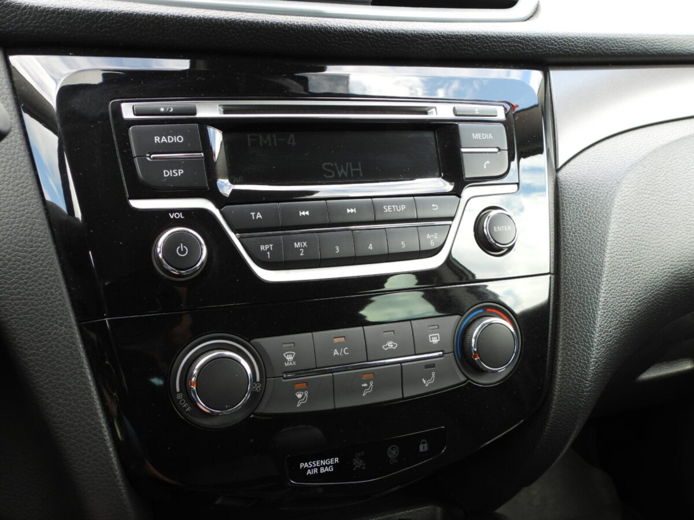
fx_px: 702
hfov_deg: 52.6
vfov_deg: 40.7
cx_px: 347
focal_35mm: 35
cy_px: 260
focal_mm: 6.3
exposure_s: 1/60
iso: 100
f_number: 3.2
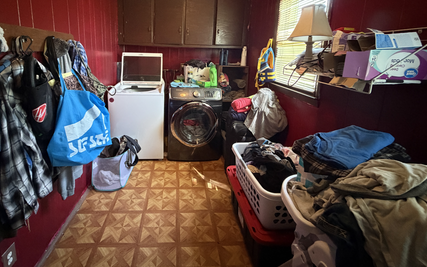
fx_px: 198
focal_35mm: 17
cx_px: 185
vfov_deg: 65.9
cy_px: 85
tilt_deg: -10.5
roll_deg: -1.2
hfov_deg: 93.8
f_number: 2.2
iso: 1000
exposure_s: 1/40
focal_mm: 2.22
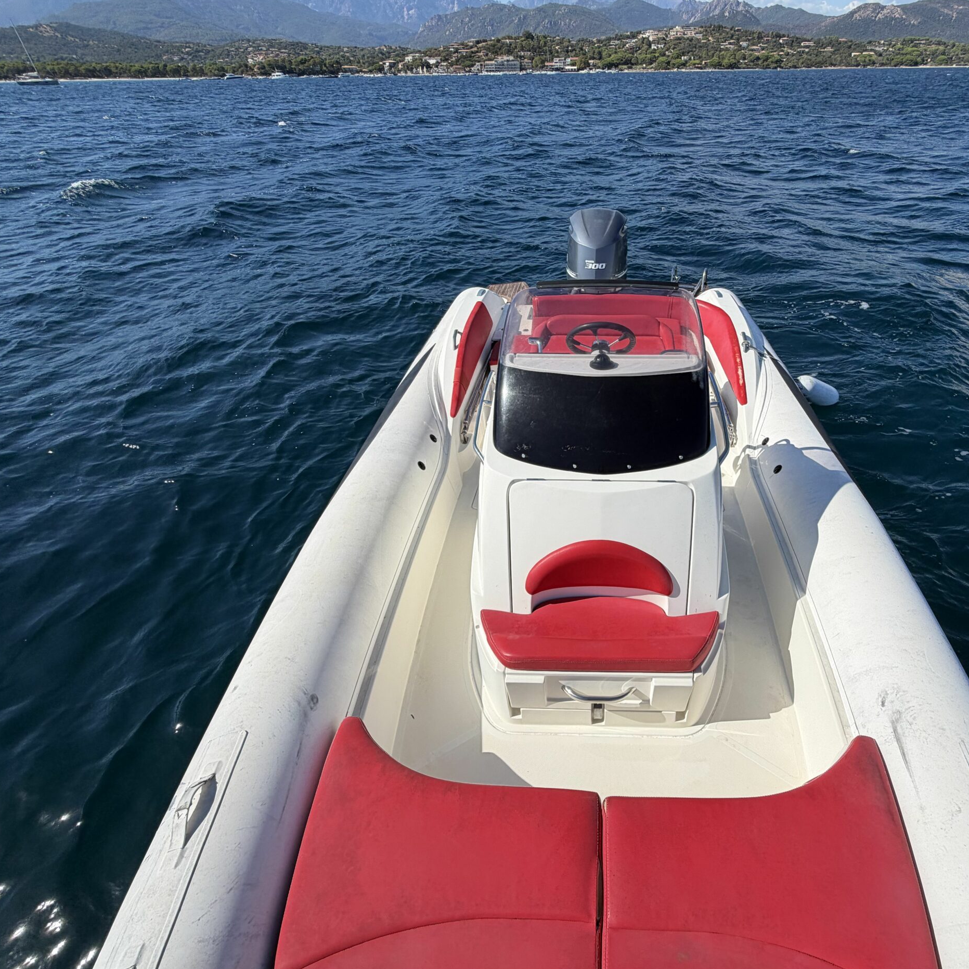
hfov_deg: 82.9
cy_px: 477
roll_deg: +2.3
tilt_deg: -38.0
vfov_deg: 84.0
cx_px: 584
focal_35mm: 17
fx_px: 538
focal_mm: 2.22
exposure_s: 1/1399
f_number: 2.2
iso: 20
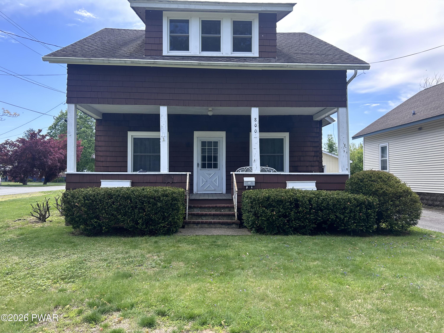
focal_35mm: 26
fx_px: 333
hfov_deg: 67.3
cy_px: 166
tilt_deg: +1.1
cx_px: 222
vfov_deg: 53.1
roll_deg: -0.3
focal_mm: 5.7
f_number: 1.5
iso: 50
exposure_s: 1/873
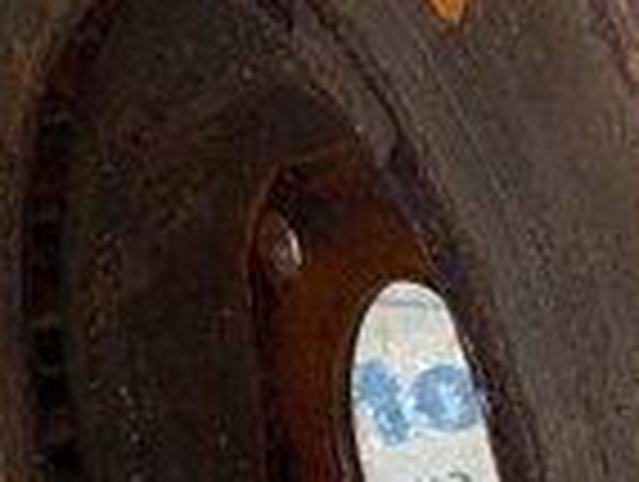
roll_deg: -6.6
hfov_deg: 16.8
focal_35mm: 117
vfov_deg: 12.5
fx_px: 2163
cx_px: 342
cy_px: 523
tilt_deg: -40.6
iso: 40
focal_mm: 4.25
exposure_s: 1/100
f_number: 1.8
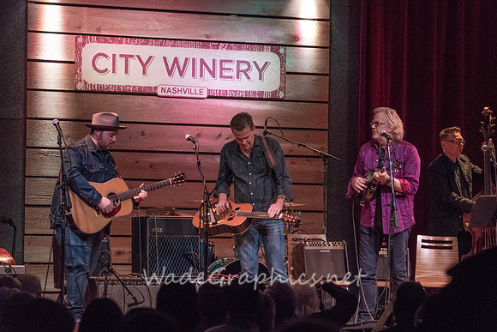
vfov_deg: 8.6
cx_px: 248
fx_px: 2209
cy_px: 166
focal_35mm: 160
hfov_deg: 12.8
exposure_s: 1/125
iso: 6400
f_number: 8
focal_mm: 160
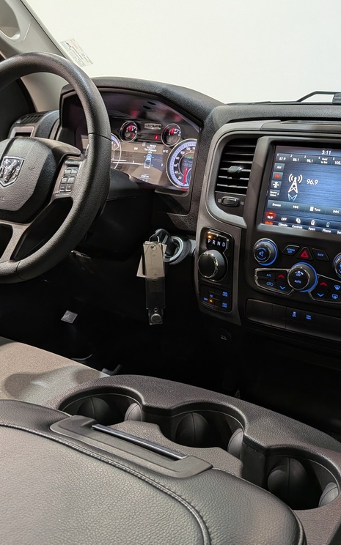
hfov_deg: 35.8
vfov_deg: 55.3
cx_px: 238
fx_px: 520
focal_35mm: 35
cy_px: 270
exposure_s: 1/24
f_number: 1.7
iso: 46
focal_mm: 4.53
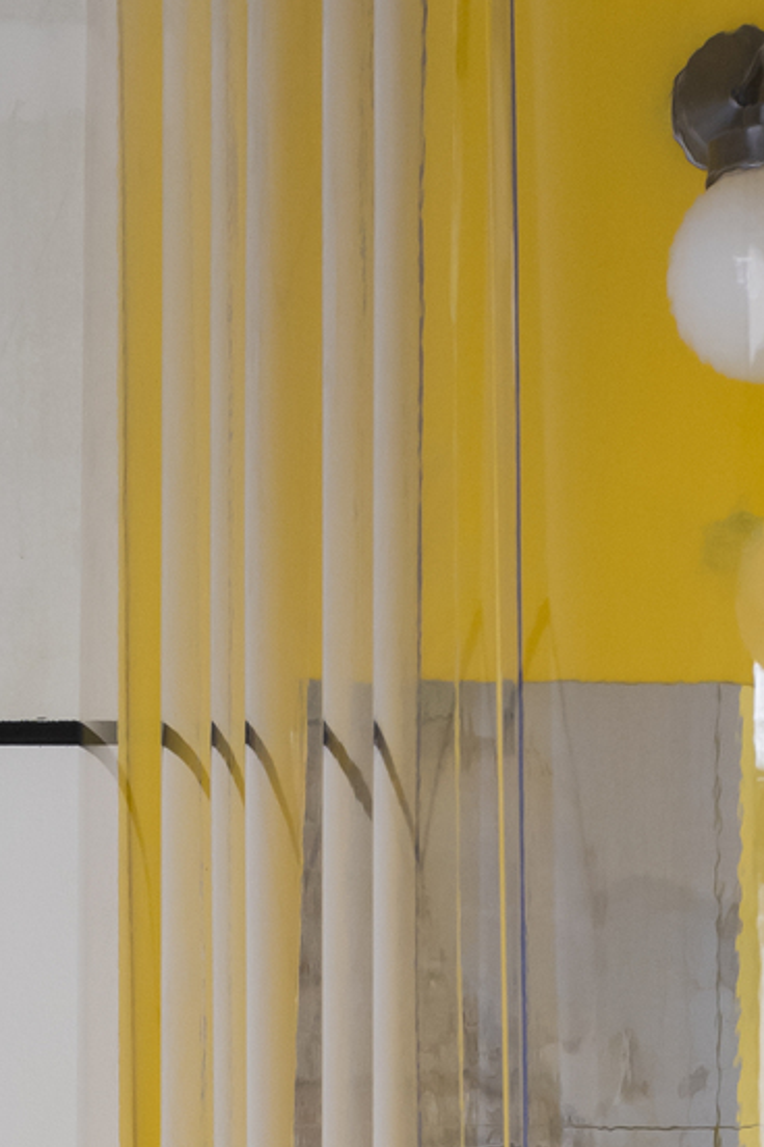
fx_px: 5625
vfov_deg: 10.9
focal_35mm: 177
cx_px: -282
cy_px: 2028
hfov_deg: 7.7
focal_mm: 32.5
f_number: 8
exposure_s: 1.3
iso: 400
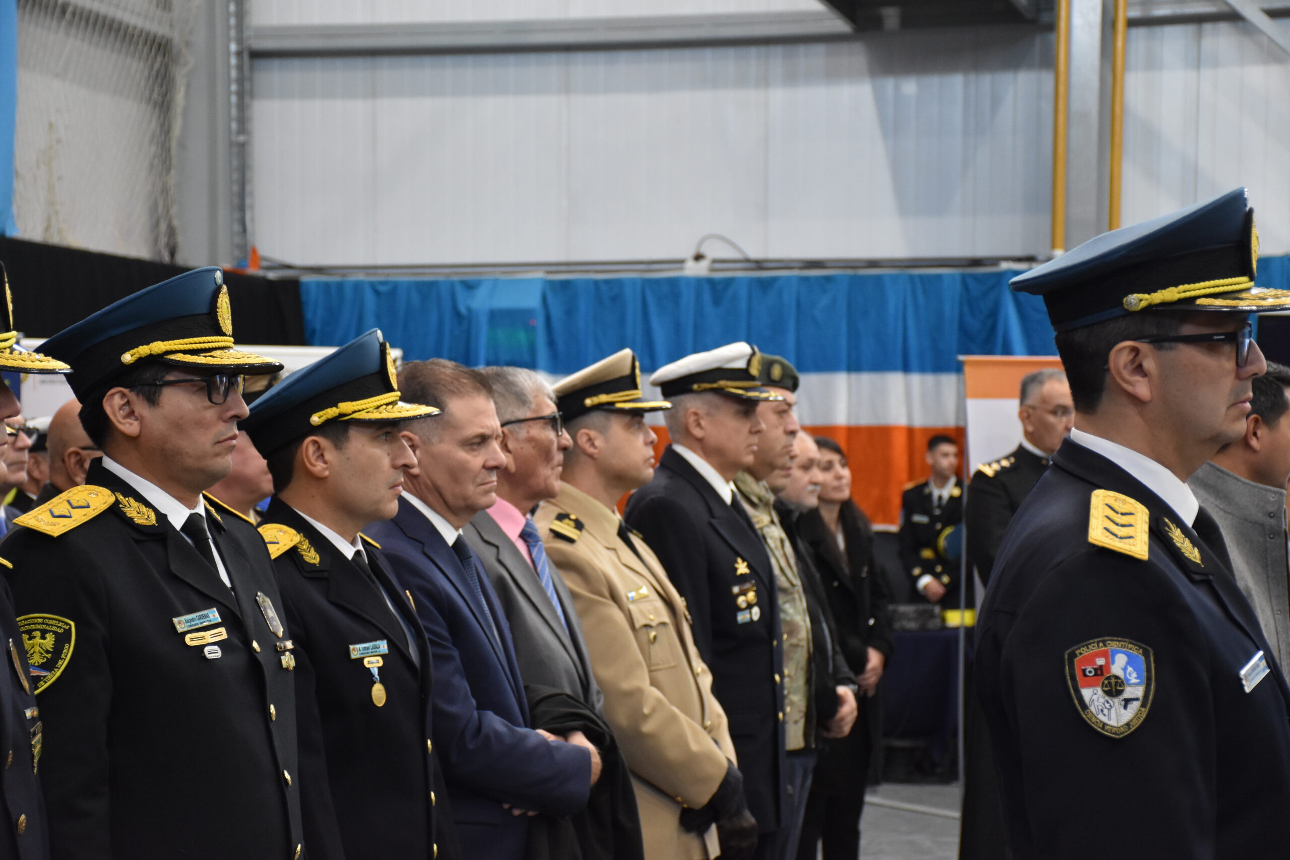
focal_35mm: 84
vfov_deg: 16.3
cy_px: 430
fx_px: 3010
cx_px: 645
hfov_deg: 24.2
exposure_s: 1/60
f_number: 4.8
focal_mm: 56
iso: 2000
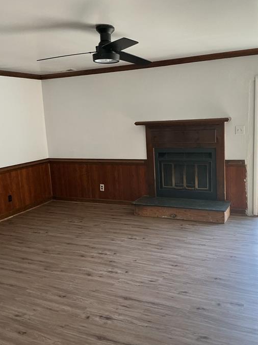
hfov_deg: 42.9
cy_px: 168
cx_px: 143
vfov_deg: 55.4
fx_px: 328
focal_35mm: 33
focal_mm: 3
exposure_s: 1/120
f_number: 1.8
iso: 64
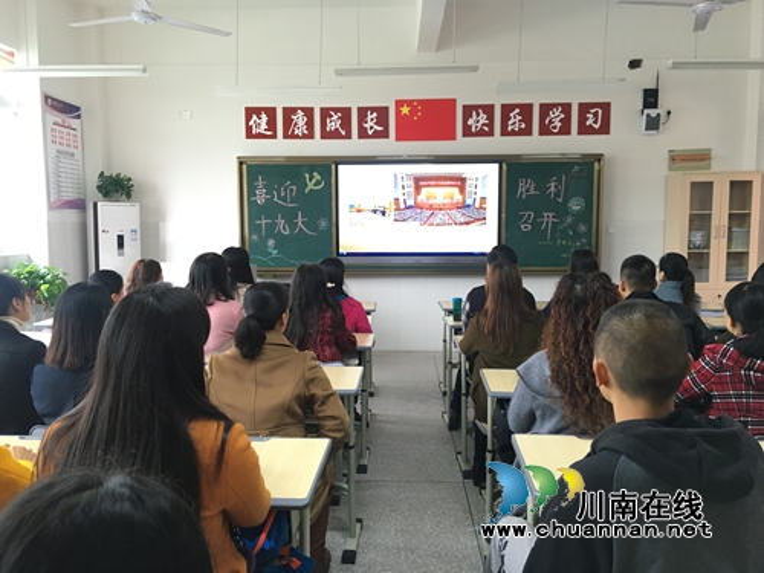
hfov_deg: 61.7
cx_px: 382
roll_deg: -0.2
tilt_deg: -4.7
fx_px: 640
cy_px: 286
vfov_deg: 48.2
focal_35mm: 29
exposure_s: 1/33
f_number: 2.2
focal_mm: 4.15
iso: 160
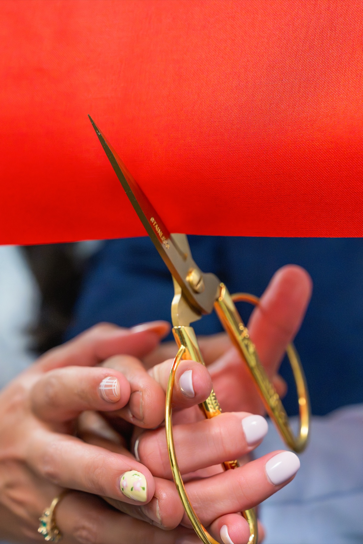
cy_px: 272
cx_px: 182
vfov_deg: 30.1
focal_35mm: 67
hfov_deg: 20.3
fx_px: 1013
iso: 12800
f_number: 5
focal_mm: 67
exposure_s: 1/250
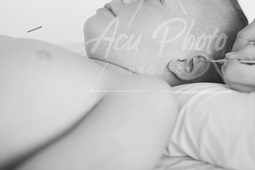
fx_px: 552
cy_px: 40
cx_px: 160
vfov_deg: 17.4
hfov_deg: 25.9
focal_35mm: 78
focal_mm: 50
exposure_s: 1/500
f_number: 2.2
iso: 250
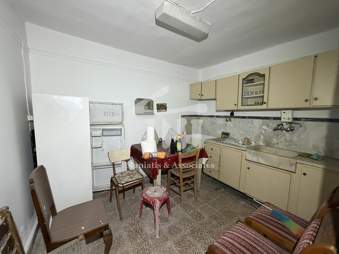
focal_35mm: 14
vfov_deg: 85.7
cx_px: 170
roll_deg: -0.3
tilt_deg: -5.4
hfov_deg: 102.1
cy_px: 127
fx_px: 137
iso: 500
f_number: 2.2
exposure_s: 1/60
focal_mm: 2.22
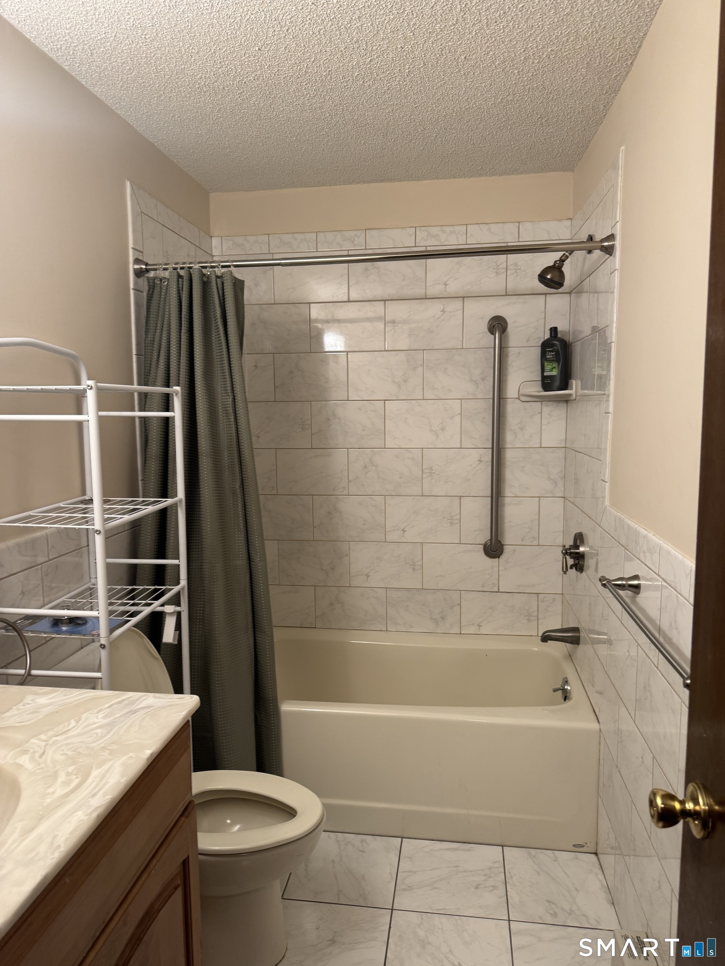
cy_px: 483
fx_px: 670
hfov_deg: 56.8
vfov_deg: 71.6
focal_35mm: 24
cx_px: 362
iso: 125
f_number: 1.78
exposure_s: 1/60
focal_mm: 6.76
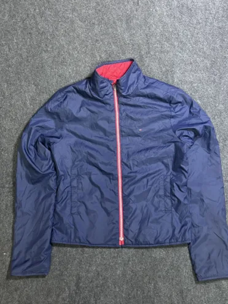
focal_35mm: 28
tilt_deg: -67.0
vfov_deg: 63.5
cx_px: 118
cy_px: 150
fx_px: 246
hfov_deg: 49.7
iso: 500
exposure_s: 1/33
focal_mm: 5.7
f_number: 1.5
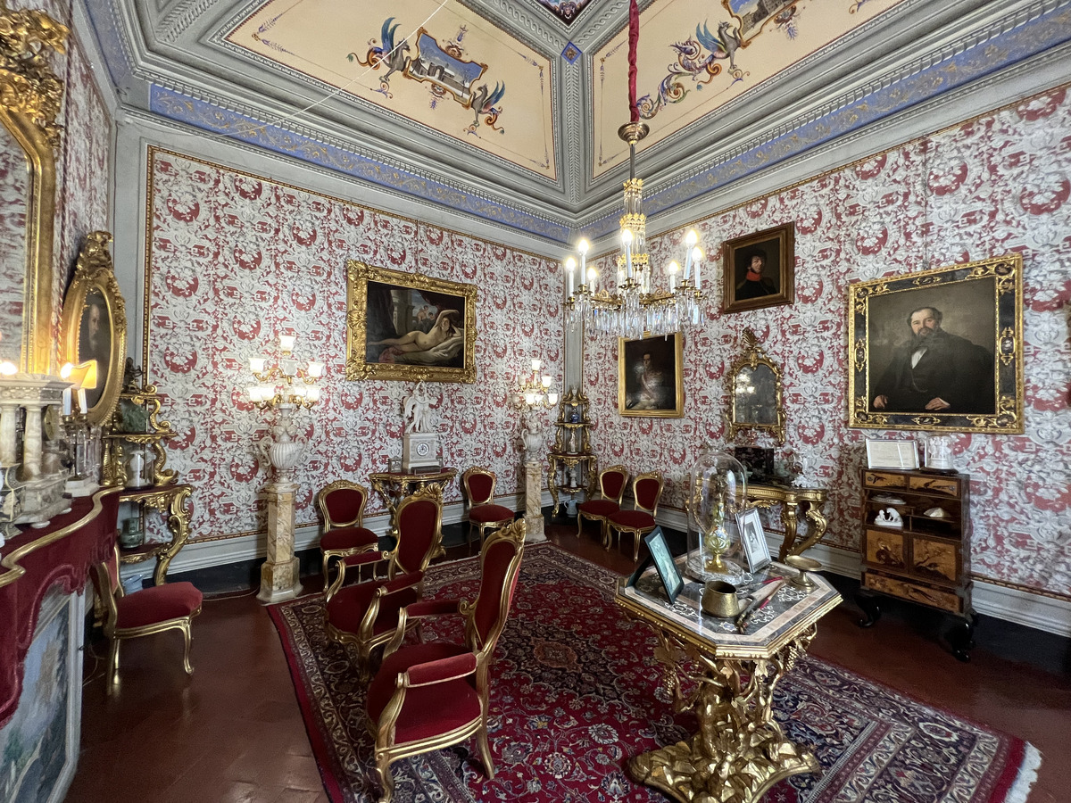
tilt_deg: +1.2
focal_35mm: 13
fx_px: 402
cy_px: 402
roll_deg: -0.3
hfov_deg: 106.2
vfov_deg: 89.9
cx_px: 536
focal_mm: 1.57
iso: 250
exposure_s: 1/50
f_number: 1.8
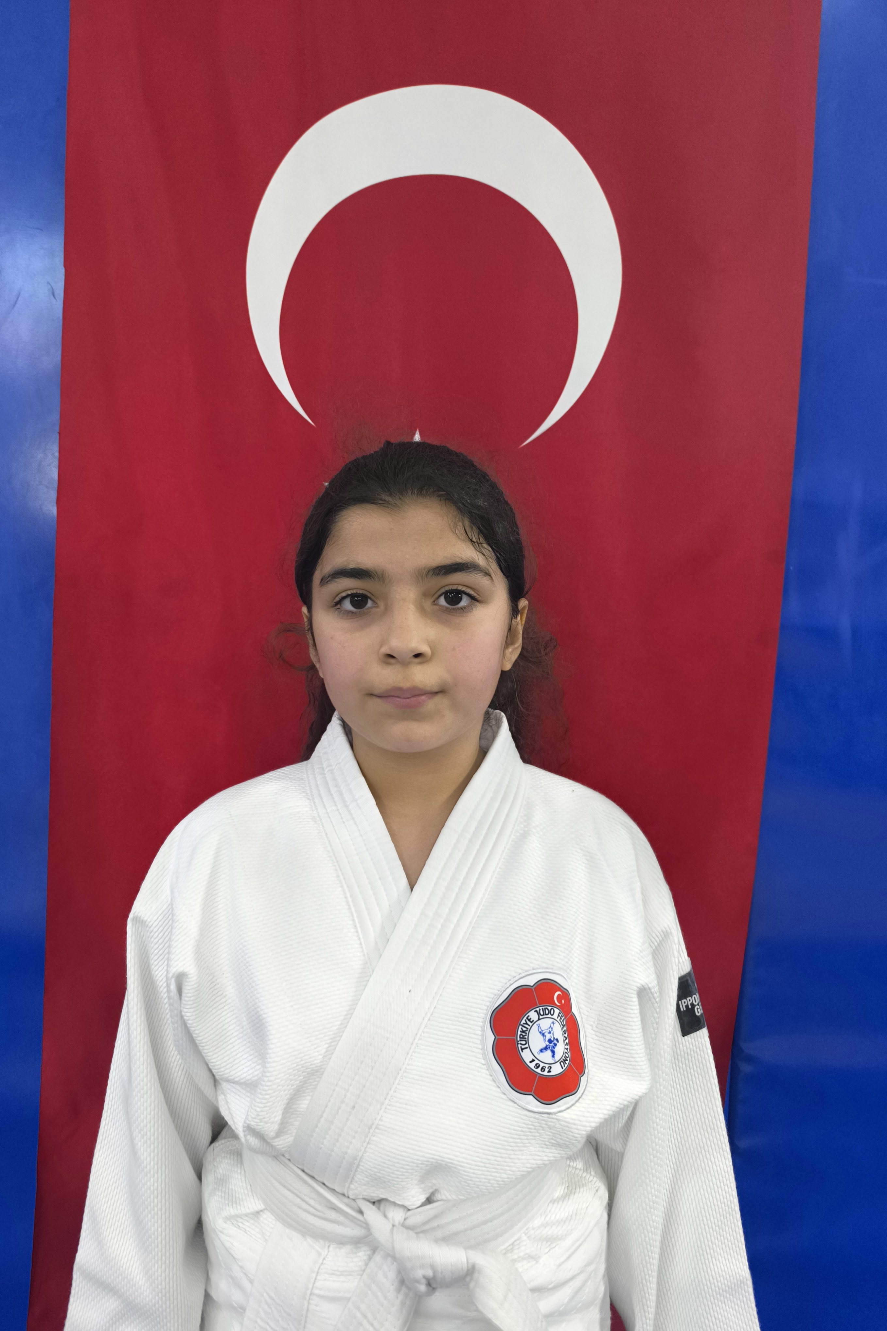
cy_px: 666
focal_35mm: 24
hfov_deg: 53.0
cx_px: 396
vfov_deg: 73.7
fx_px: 887
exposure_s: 1/25
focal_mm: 6.14
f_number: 1.65
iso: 1000
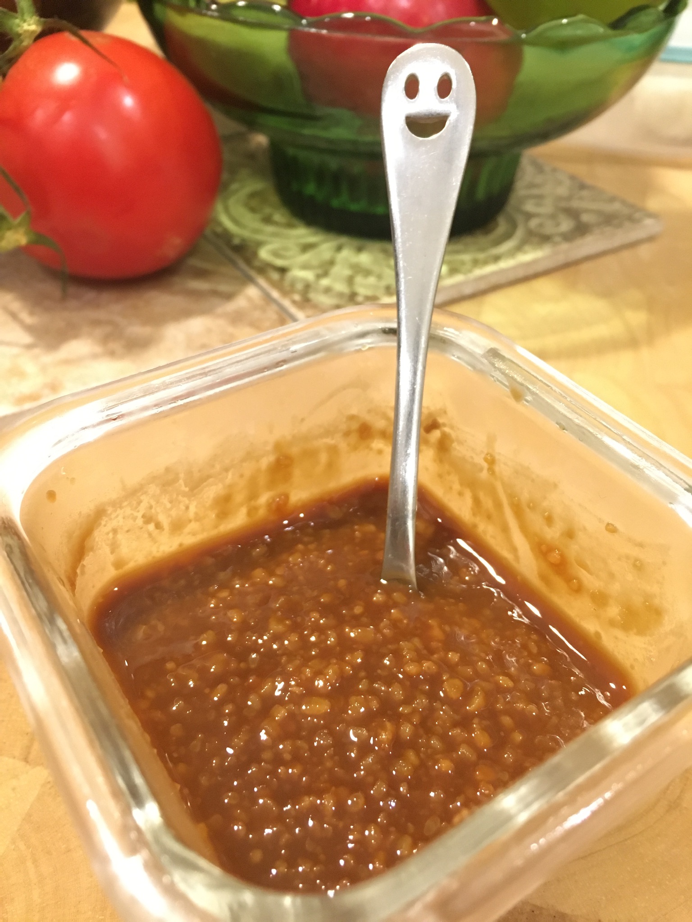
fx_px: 773
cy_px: 461
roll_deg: -1.9
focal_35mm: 29
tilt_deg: -40.8
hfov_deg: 48.2
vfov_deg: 61.7
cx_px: 346
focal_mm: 4.15
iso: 250
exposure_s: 1/15
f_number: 2.2
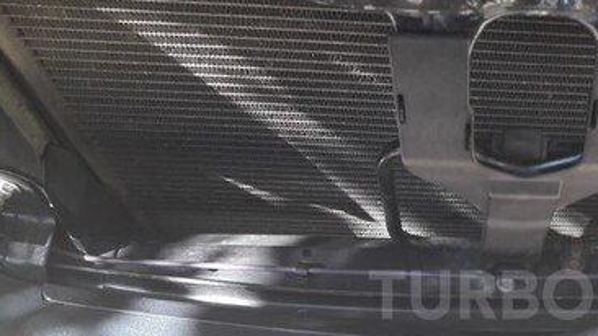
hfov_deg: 35.6
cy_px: 294
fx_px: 872
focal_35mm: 55
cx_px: 536
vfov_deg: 21.4
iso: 50
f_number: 1.9
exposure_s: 1/100
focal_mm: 3.7
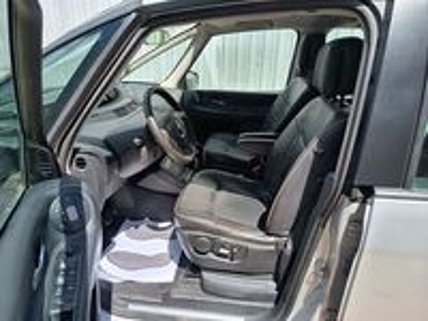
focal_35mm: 24
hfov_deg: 71.6
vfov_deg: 56.8
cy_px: 160
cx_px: 214
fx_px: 297
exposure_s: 1/177
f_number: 1.7
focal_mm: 5.24
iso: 50
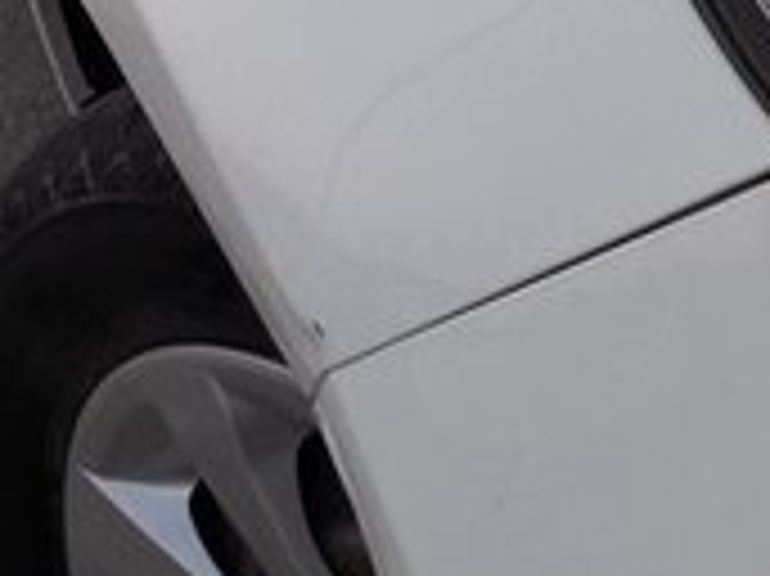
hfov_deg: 15.6
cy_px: 20
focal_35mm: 108
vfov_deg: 13.5
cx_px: 1378
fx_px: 2401
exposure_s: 1/50
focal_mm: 3.7
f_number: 1.9
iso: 40
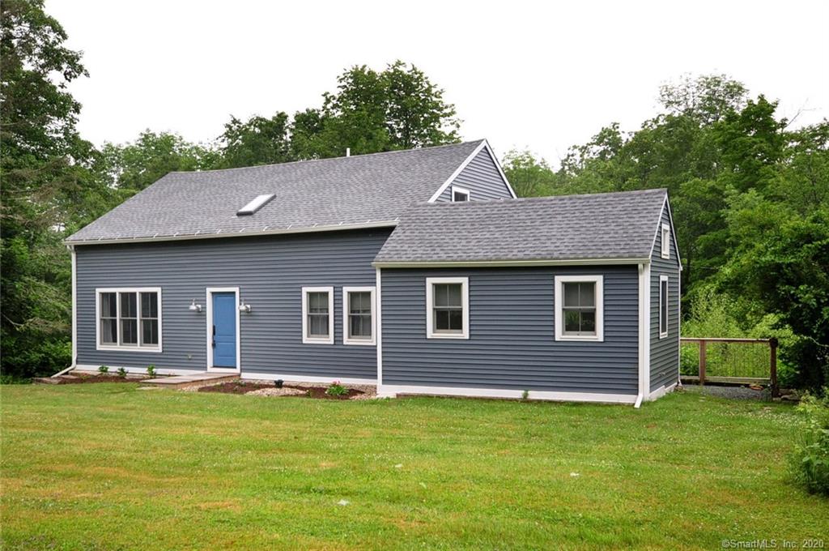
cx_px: 414
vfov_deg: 43.5
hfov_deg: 62.0
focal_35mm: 30
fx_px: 690
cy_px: 276
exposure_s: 1/320
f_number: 7.1
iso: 640
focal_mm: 20
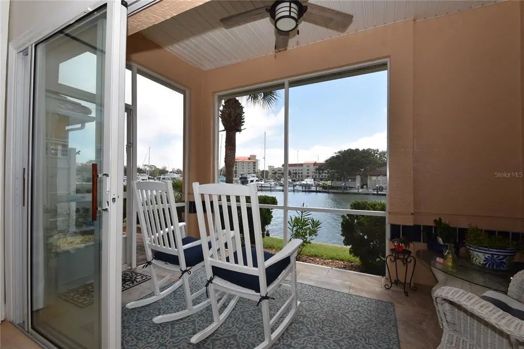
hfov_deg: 100.4
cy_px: 174
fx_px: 218
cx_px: 262
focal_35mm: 15
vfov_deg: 77.3
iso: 100
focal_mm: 10
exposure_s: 1/200
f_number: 7.1
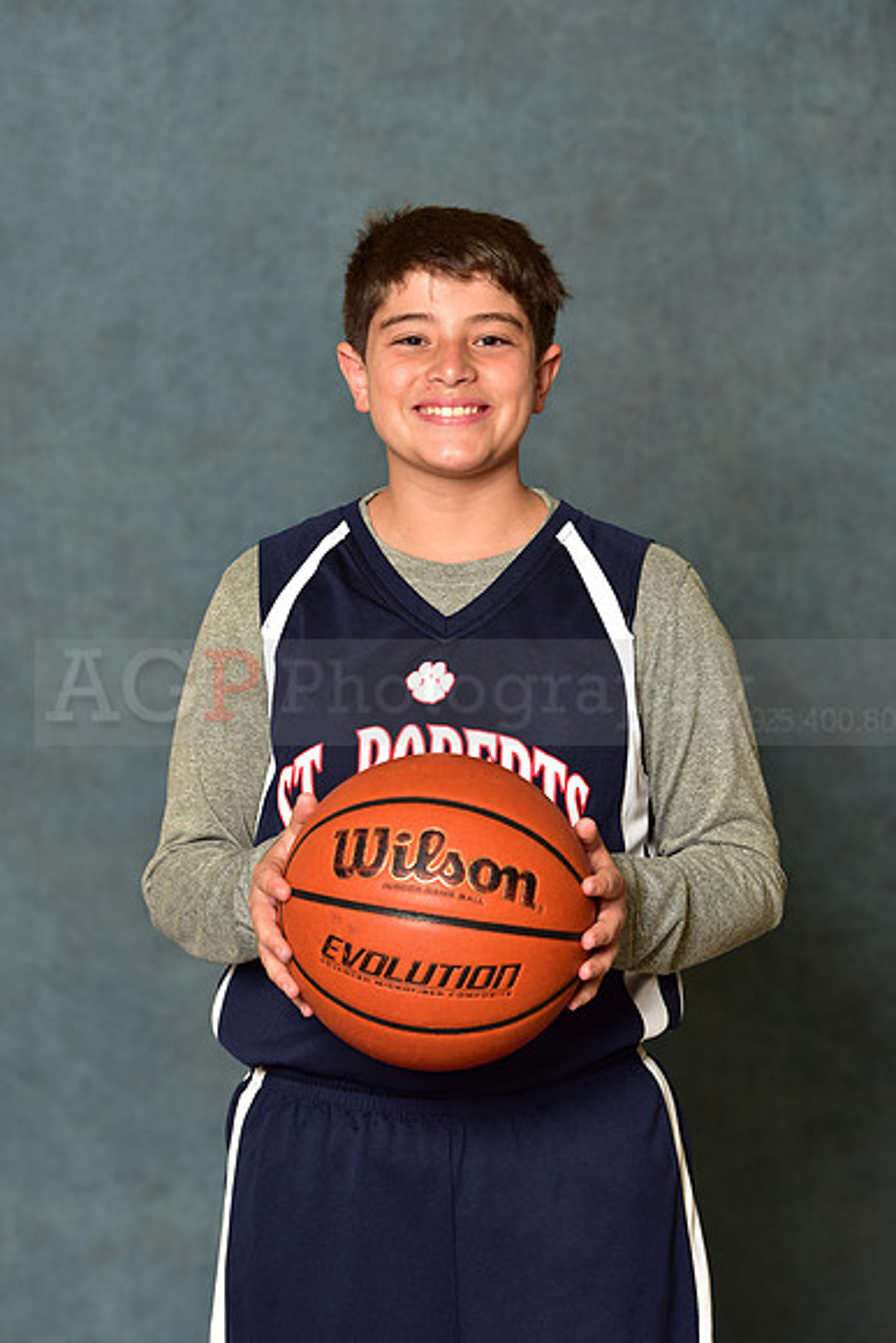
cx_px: 448
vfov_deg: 16.8
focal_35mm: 122
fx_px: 4552
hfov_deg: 11.2
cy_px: 672
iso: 320
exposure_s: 1/200
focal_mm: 122
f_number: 4.5
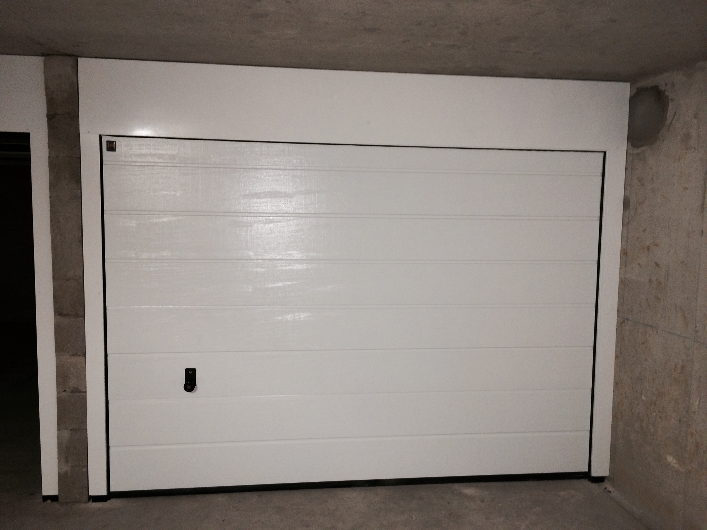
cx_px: 354
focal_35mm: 30
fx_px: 613
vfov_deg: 46.8
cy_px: 265
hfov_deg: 60.0
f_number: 2.2
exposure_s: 1/20
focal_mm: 4.12
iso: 160
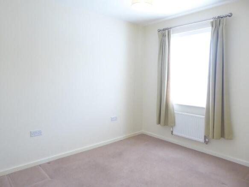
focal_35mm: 25
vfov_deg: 54.9
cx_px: 124
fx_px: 180
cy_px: 94
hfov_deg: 69.4
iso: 250
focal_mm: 4.3
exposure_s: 1/60
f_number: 3.3
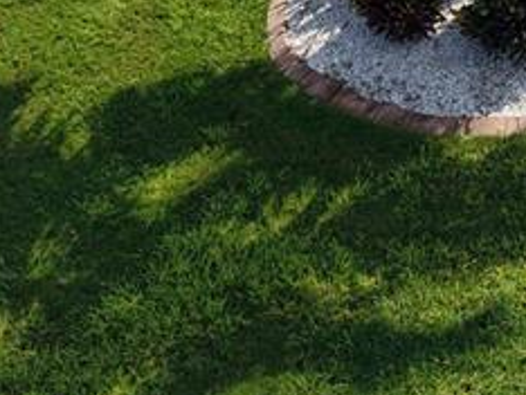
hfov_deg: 16.3
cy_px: -290
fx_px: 1597
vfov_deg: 12.9
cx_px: 892
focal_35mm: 105
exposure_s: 1/5000
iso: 230
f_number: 1.8
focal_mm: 8.67
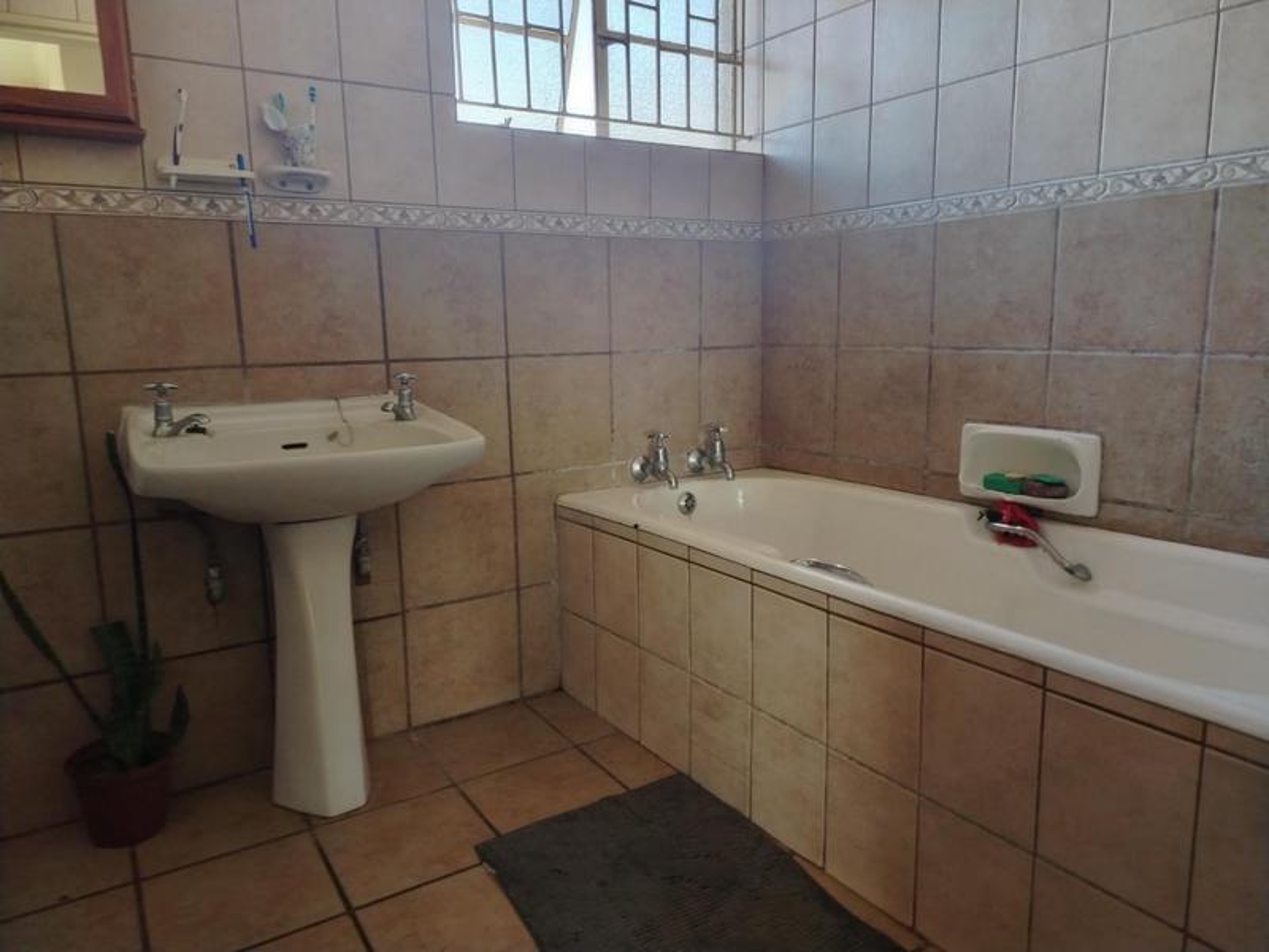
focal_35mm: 24
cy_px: 476
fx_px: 880
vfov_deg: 56.8
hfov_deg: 71.6
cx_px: 634
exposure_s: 1/33.3
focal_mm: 5.25
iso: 341
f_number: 1.75
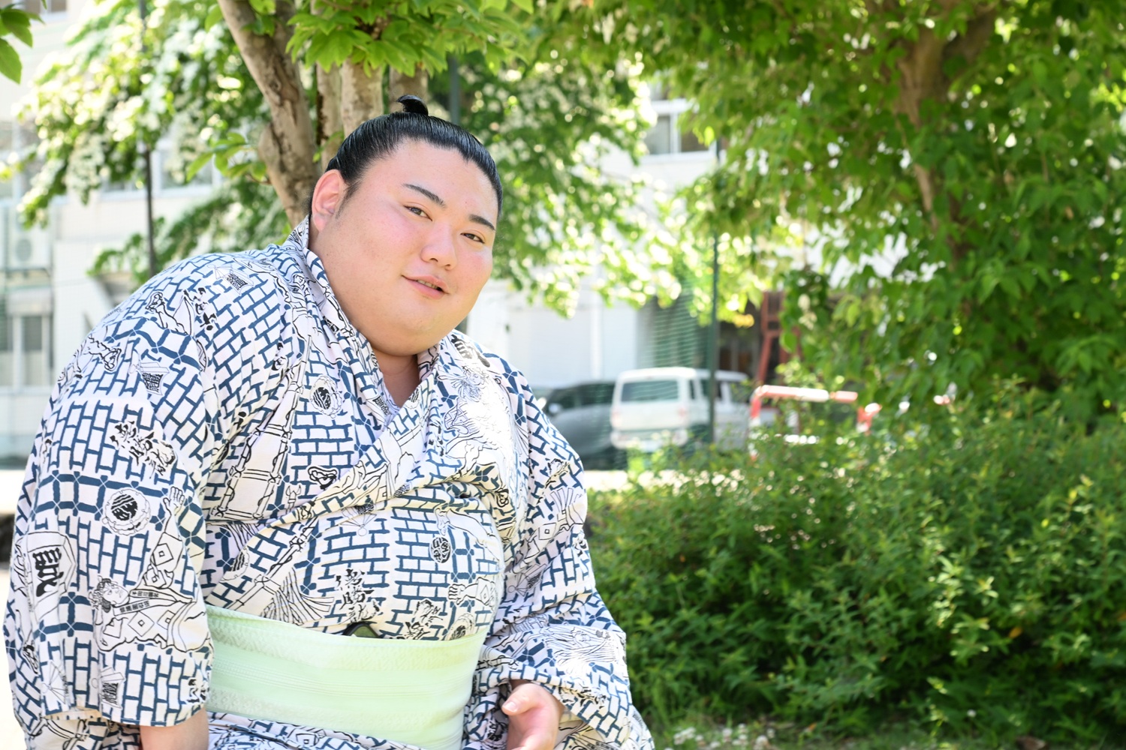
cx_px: 563
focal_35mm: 85
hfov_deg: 23.9
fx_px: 2658
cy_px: 375
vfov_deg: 16.1
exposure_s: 1/125
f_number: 7.1
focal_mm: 85
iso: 400
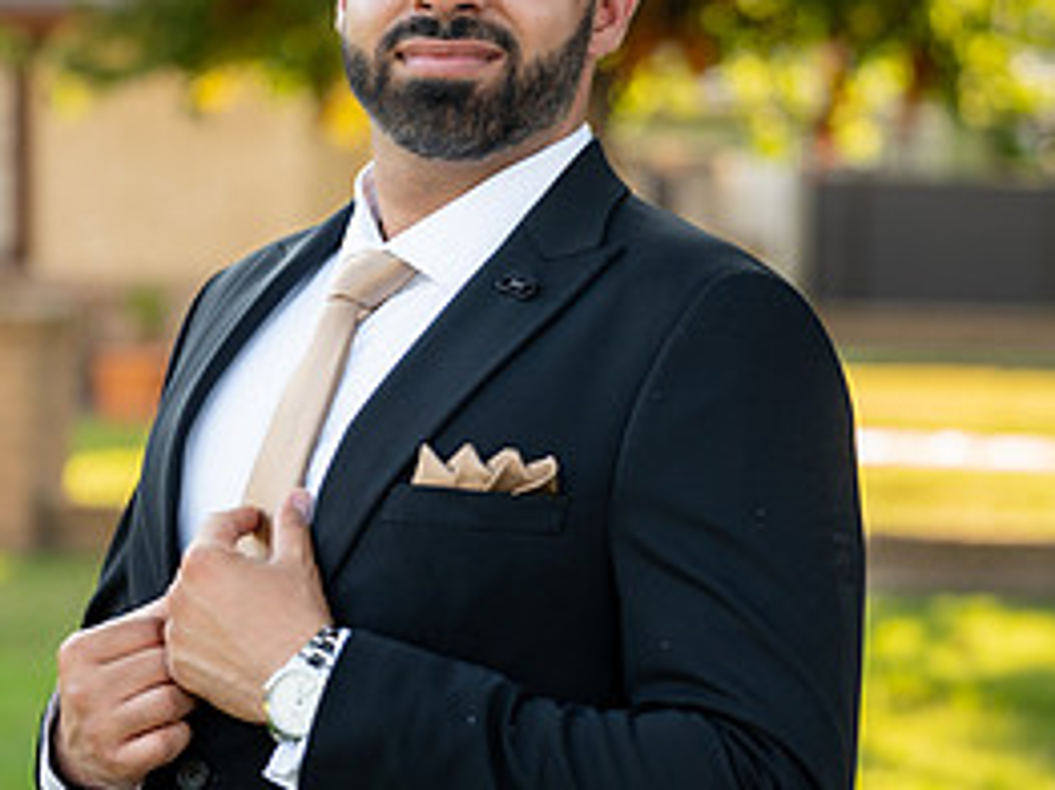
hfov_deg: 15.9
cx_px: 471
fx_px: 3776
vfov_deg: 11.9
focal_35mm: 124
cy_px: 504
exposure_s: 1/500
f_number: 2.8
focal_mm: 75
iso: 320
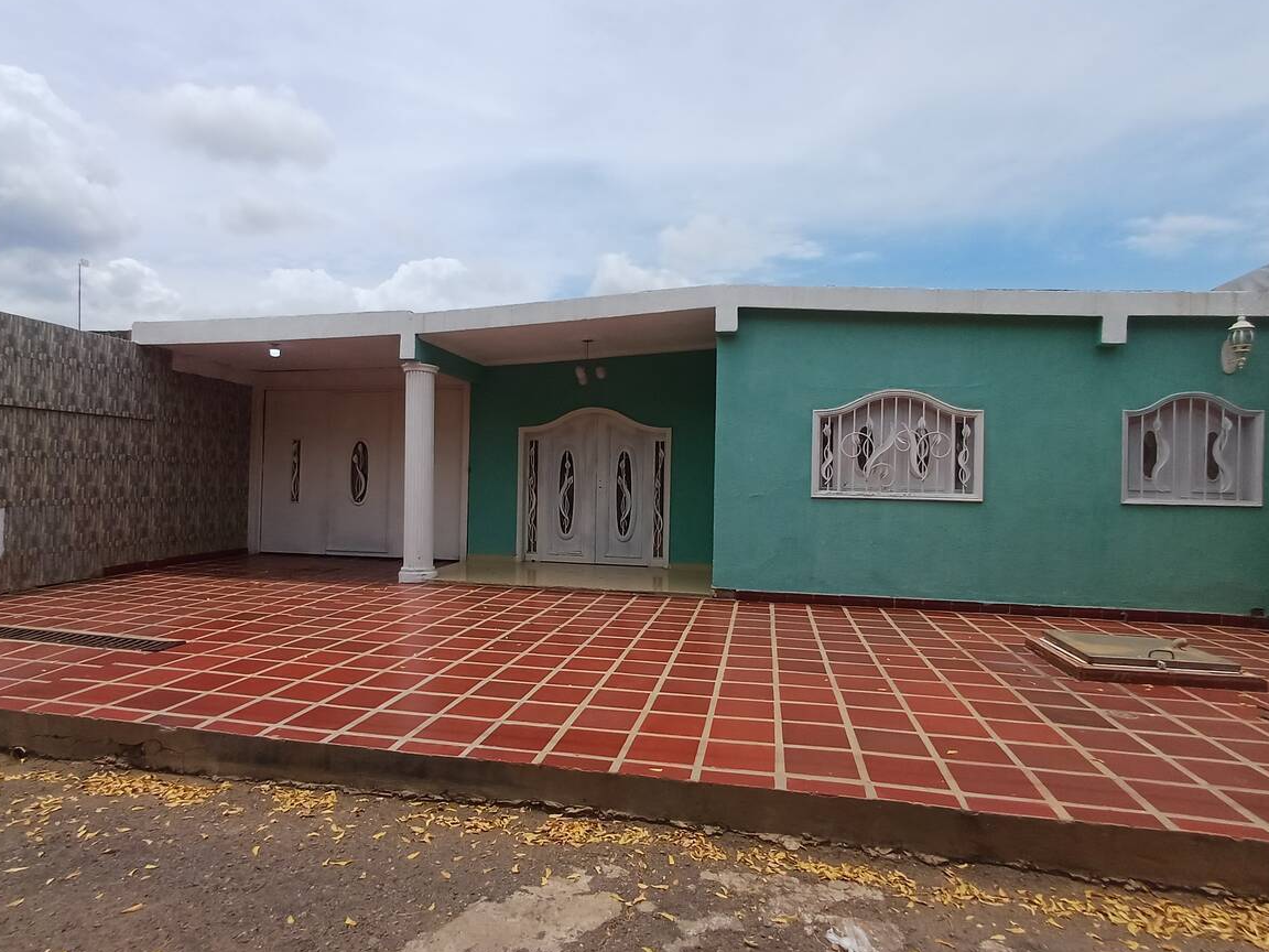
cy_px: 476
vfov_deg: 66.0
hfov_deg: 81.7
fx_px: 733
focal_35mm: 20
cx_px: 608
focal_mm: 1.64
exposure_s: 1/2000
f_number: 2.2
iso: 40
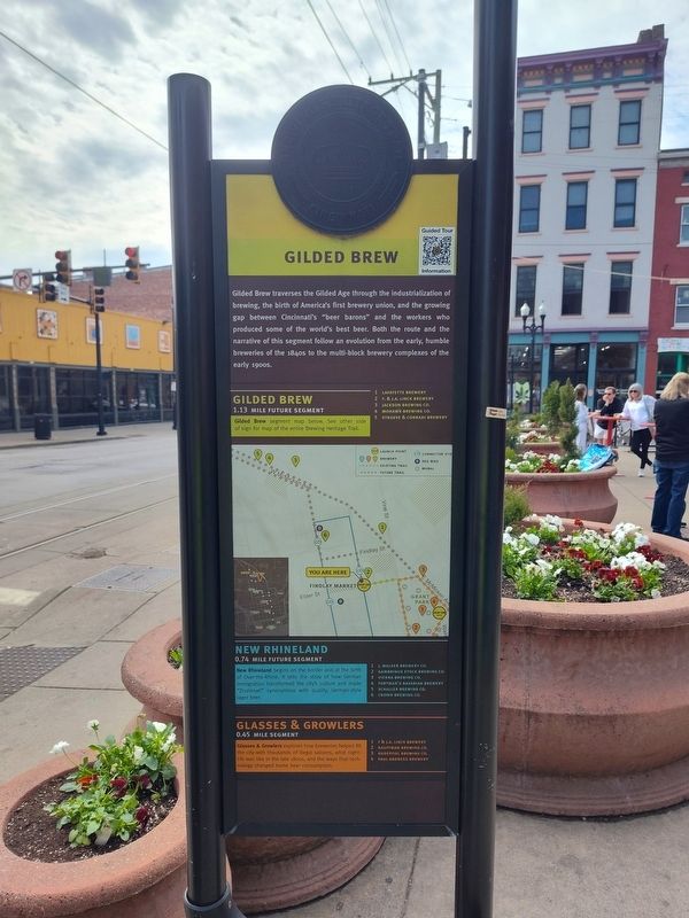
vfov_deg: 73.9
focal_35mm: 23
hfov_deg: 58.9
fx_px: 610
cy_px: 459
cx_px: 344
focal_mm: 5.56
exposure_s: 1/710
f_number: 1.8
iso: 100
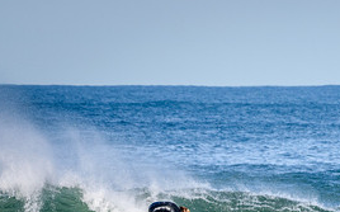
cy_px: 243
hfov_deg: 2.0
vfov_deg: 1.3
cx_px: 330
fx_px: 9508
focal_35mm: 1027
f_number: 5.6
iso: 450
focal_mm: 310
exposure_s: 1/2000
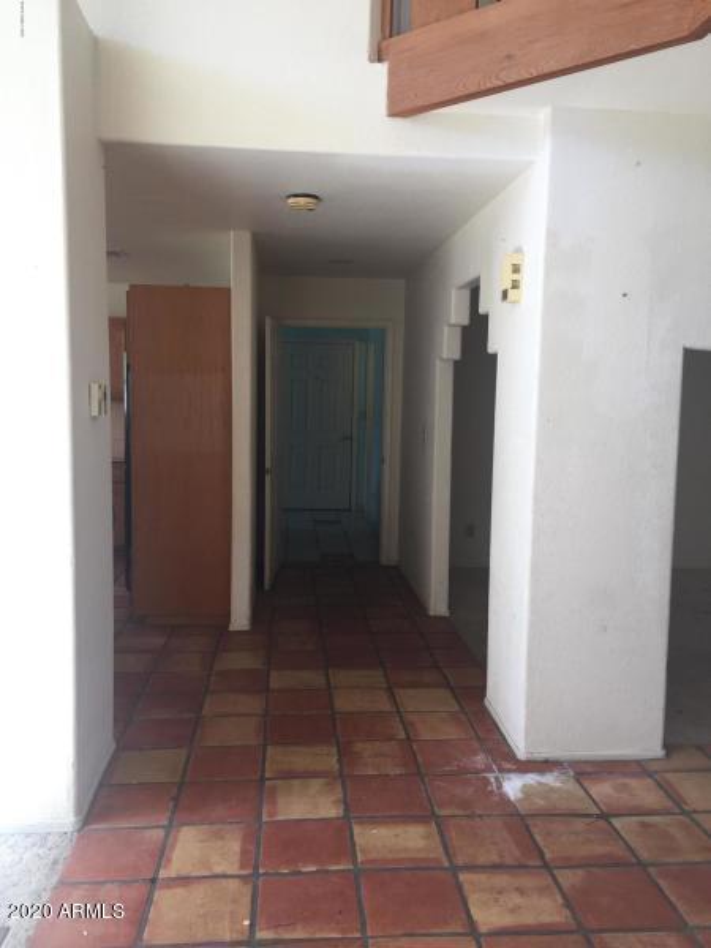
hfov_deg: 48.2
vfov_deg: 61.7
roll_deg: -1.3
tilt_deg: -6.2
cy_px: 474
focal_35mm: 29
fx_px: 794
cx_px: 356
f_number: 2.2
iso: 32
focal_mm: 4.15
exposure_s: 1/60
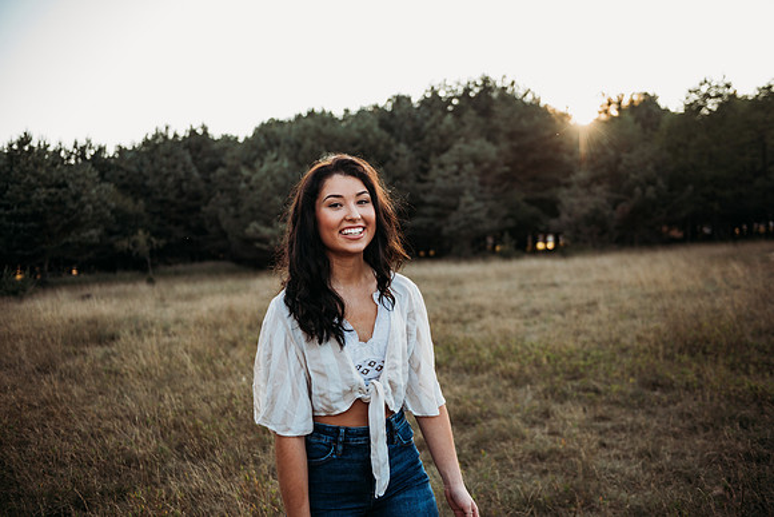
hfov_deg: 50.7
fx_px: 817
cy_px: 258
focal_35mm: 38
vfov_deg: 35.1
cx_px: 387
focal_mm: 38
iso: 400
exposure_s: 1/800
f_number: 2.8
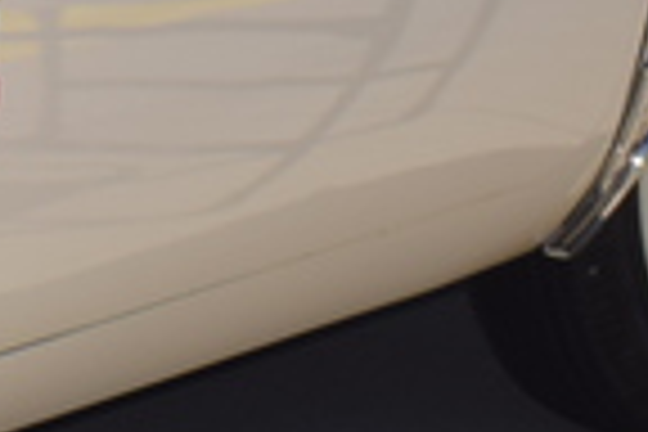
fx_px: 4401
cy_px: -376
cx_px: -747
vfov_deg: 5.5
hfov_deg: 8.0
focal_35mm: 245
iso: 100
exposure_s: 1/200
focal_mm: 23
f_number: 11
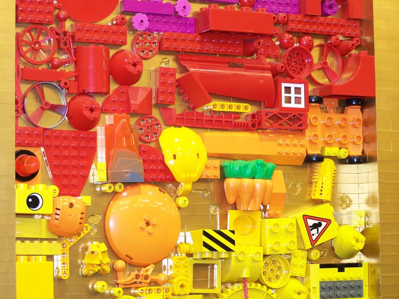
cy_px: 150
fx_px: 1210
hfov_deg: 18.7
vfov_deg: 14.1
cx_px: 200
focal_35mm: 105
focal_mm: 17.5
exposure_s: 1/2
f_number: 3.2
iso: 80
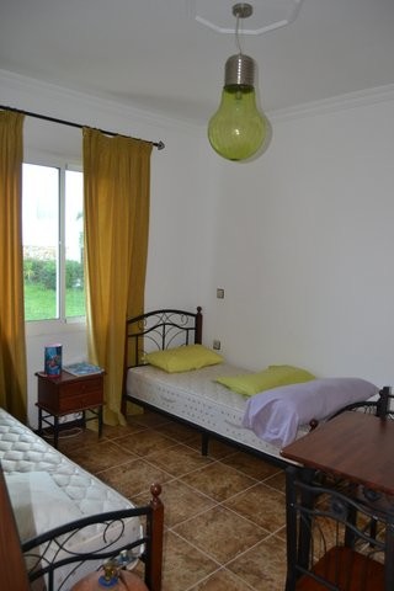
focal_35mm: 27
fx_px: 443
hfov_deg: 47.9
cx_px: 197
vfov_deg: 67.4
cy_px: 296
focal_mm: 18
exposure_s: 1/60
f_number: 3.5
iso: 800
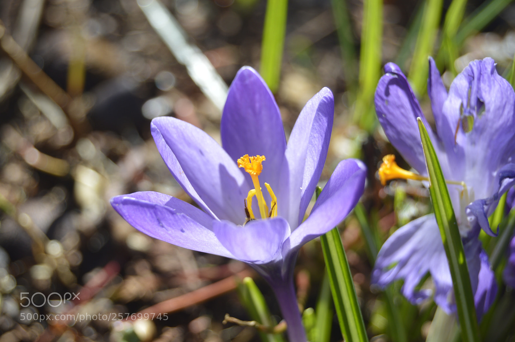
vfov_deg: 16.5
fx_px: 1179
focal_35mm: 82
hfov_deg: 24.6
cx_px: 258
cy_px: 171
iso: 100
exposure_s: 1/200
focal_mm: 55
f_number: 7.1
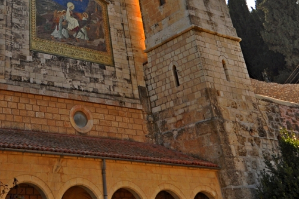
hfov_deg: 40.0
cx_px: 38
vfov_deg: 28.0
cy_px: 17
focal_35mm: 46
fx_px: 382
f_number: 4.5
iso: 200
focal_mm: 12
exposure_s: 1/640
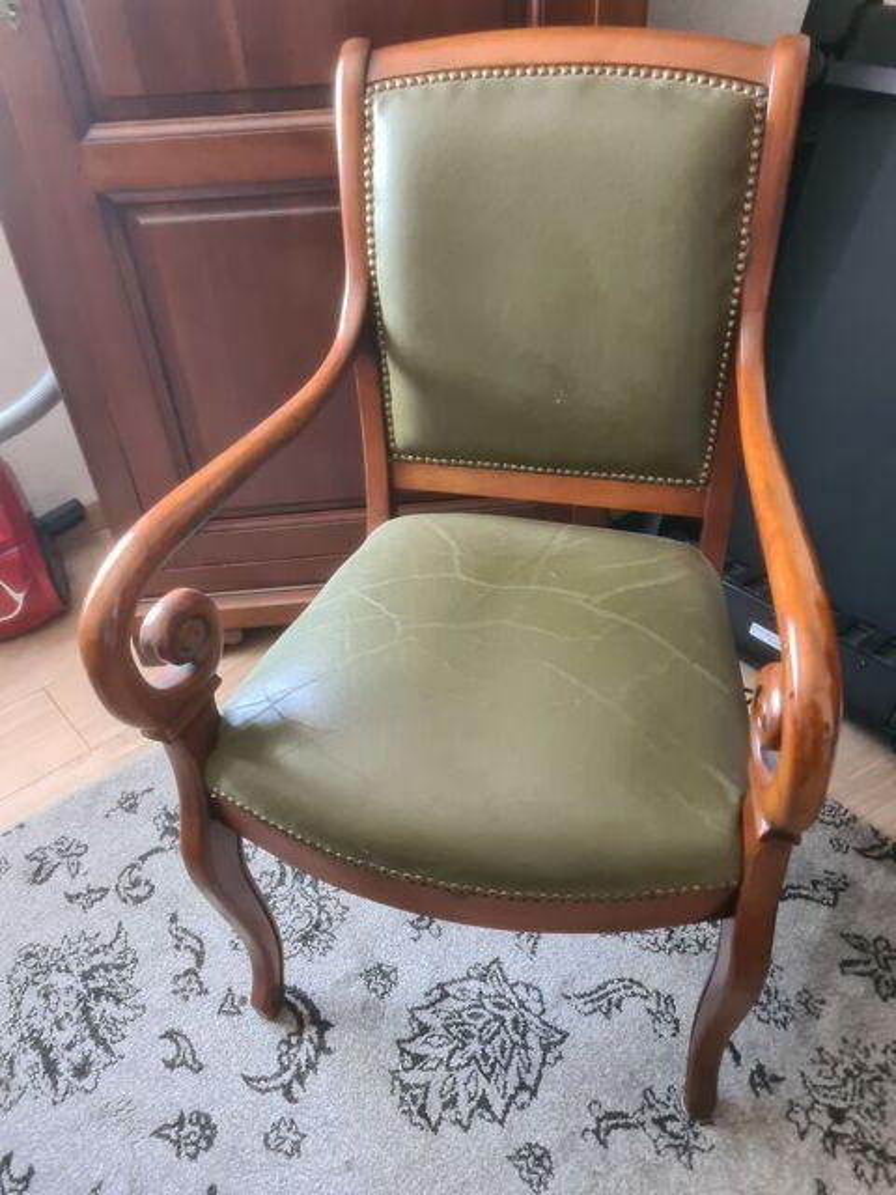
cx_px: 448
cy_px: 598
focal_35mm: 26
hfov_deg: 53.1
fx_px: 897
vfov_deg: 67.3
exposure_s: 1/50
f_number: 1.8
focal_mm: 5.4
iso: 500
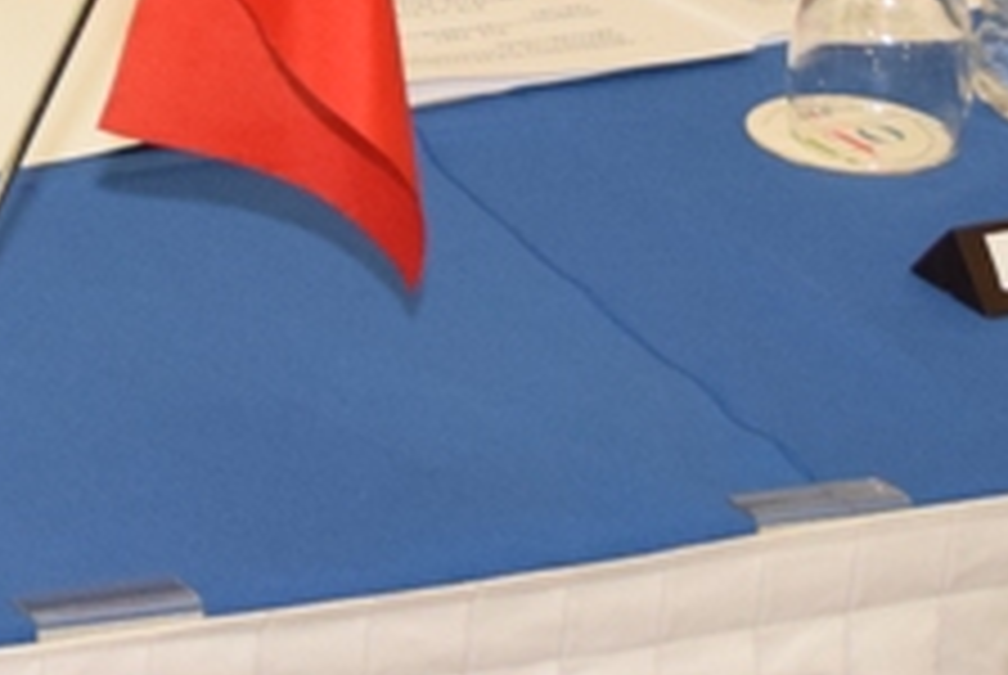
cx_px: -774
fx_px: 4990
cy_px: -709
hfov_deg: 10.8
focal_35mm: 178
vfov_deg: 7.4
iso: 1600
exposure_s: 1/60
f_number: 5.6
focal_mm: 26
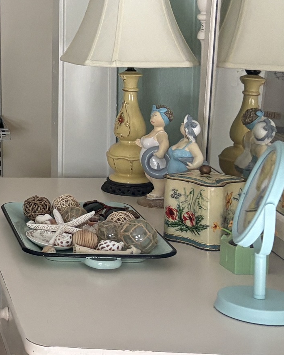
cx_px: -261
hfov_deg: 14.6
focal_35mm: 89
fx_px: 935
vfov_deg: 21.1
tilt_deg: -5.0
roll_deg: +2.7
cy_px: 55
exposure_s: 1/60
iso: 200
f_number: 1.6
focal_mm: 5.96
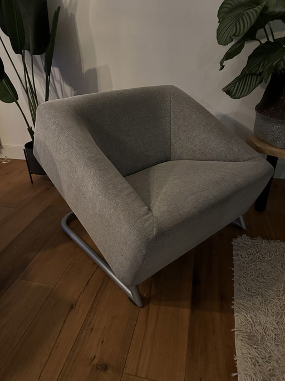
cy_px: 190
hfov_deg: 56.8
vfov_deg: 71.6
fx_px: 264
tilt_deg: -27.7
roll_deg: +0.6
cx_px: 142
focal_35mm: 24
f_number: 1.78
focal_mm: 6.86
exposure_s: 1/25
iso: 1000
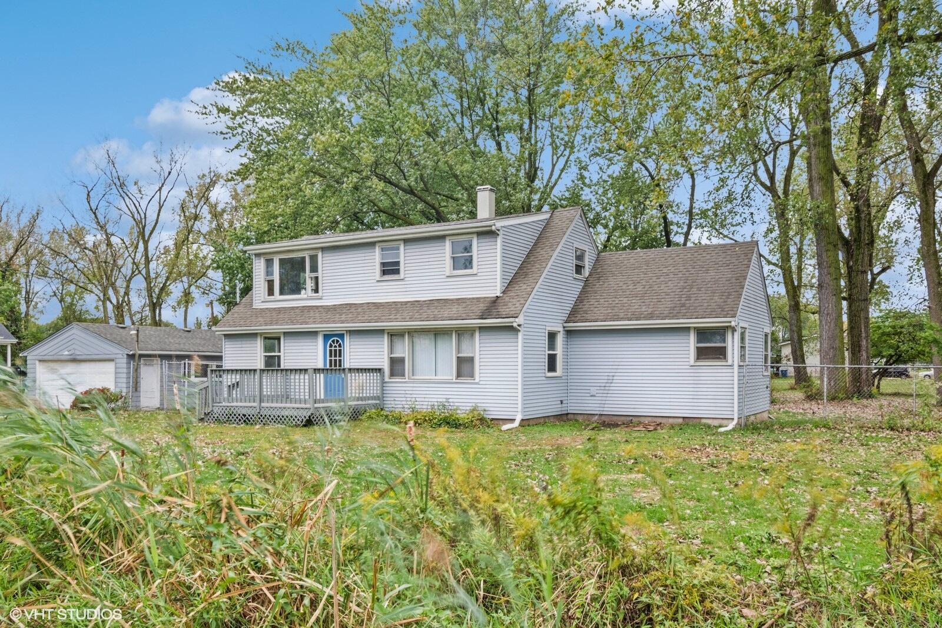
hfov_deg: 61.9
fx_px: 785
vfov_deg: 43.6
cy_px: 314
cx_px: 471
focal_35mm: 30
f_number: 18
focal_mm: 20
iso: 100
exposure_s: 1/3
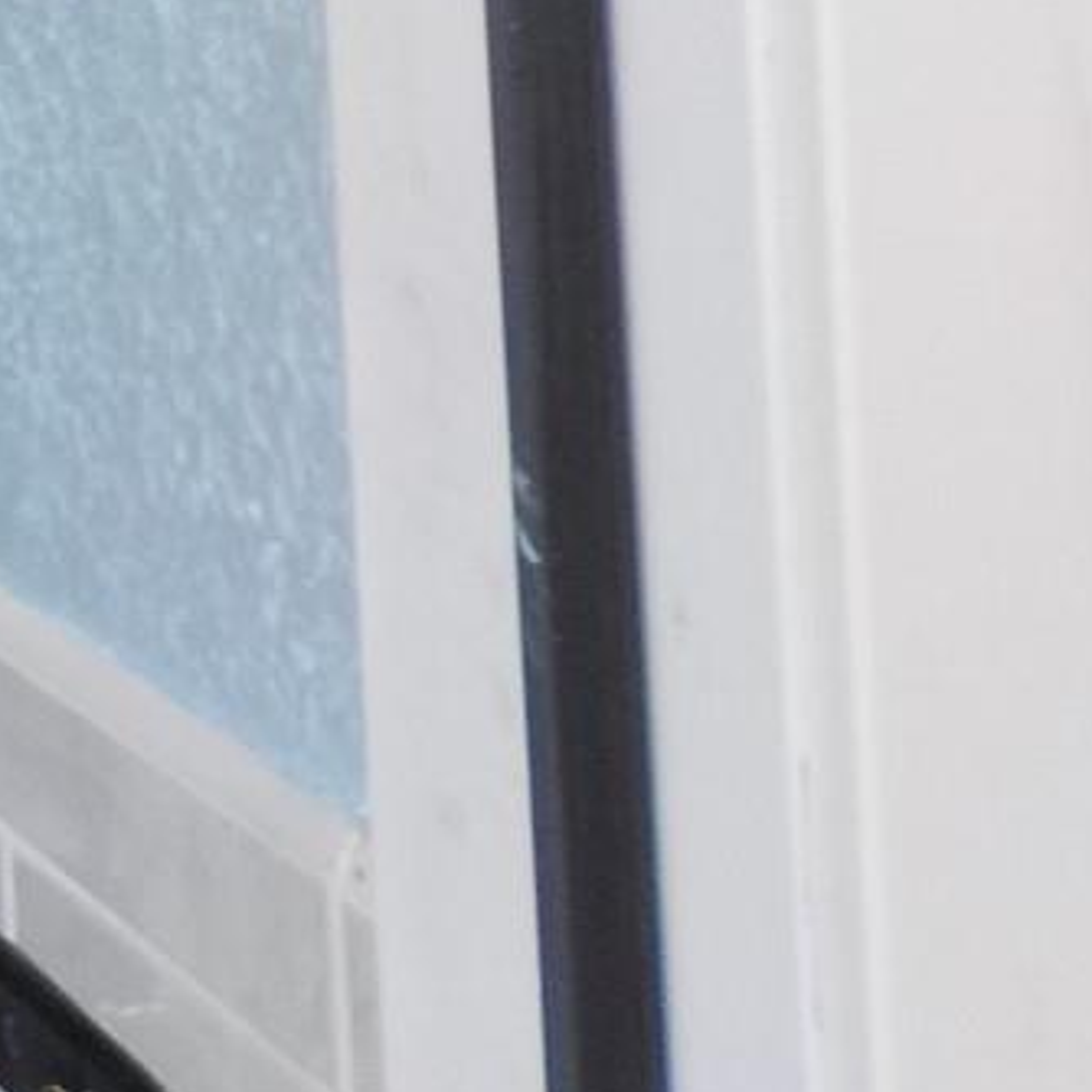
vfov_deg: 13.1
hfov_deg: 11.5
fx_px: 4533
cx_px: -1452
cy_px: -484
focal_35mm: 127
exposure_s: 1/60
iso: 125
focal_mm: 4.1
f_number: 3.3
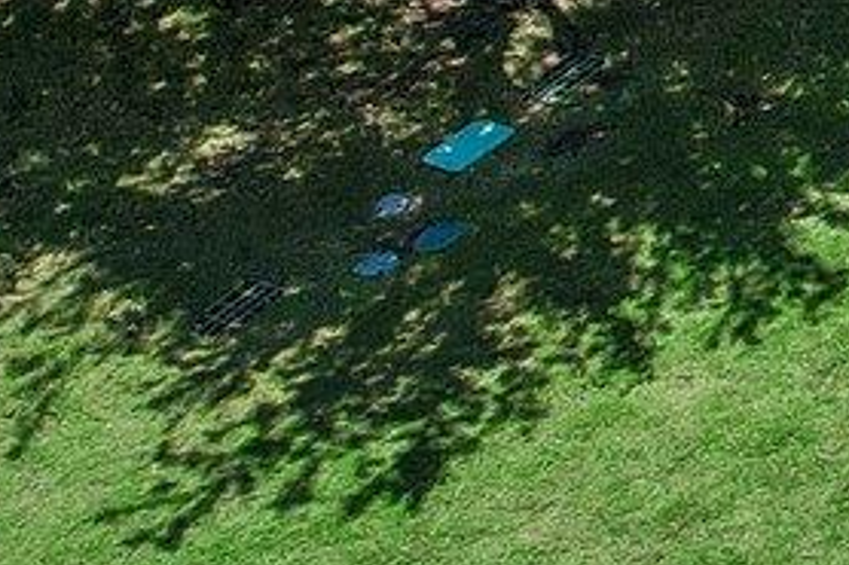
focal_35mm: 162
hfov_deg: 10.2
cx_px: 2348
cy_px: -515
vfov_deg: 8.1
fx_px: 3818
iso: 100
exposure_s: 1/1500
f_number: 2.8
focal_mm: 8.4
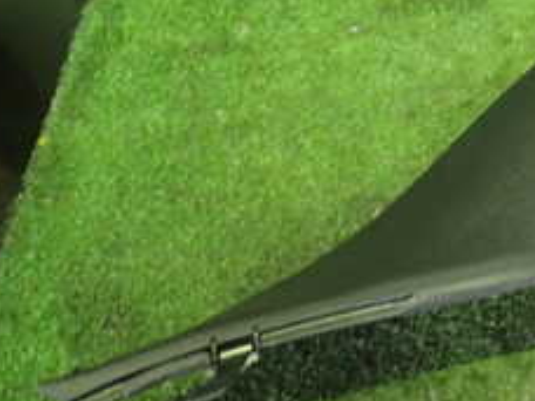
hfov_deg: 22.9
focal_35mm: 79
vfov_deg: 18.1
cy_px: -21
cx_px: 629
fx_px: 1221
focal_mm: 5.4
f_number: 2.3
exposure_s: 1/30
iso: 800
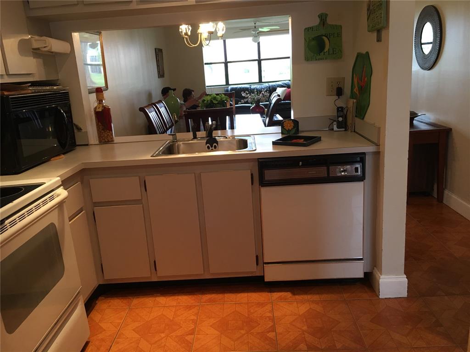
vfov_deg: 48.2
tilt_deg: -14.7
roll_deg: +4.4
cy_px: 176
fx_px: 394
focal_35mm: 29
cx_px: 235
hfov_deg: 61.7
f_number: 2.2
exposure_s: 1/15
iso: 40
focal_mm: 4.15
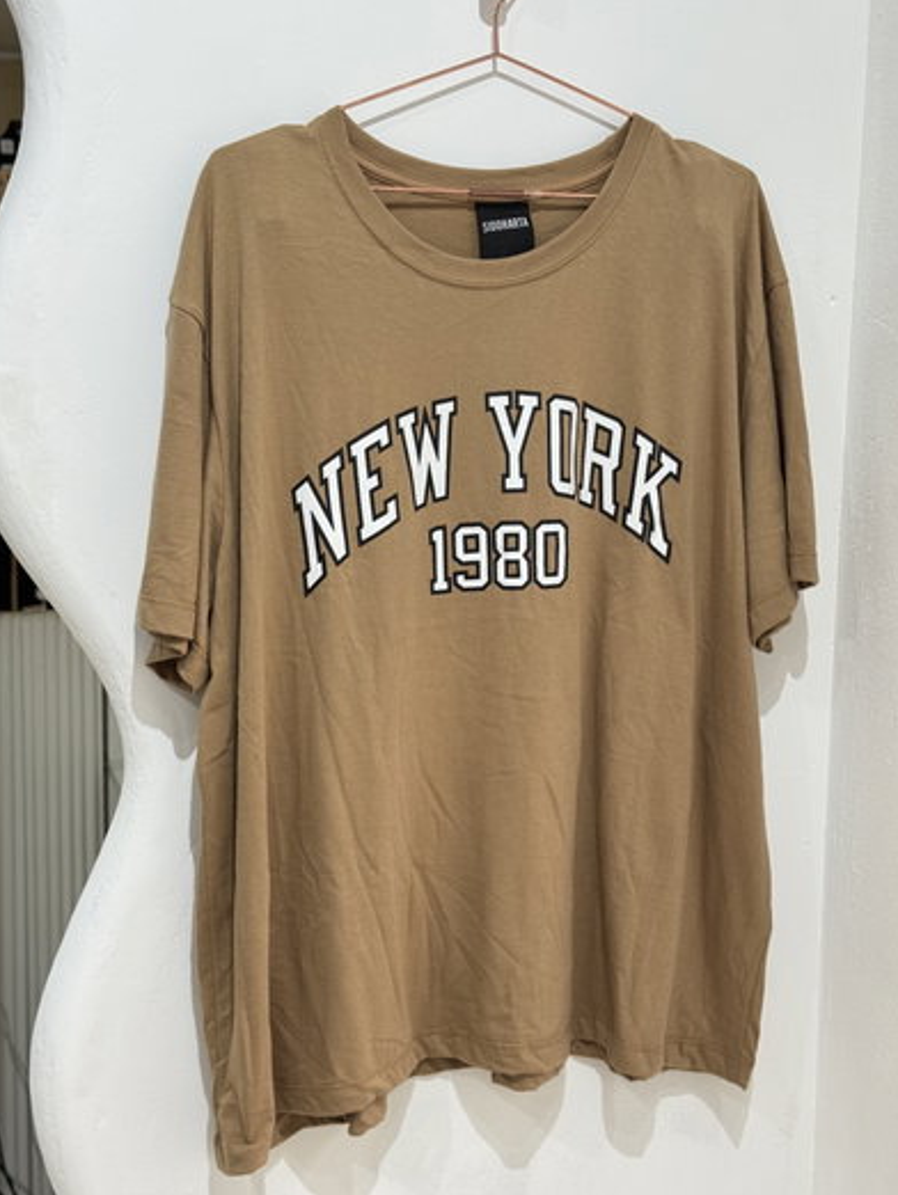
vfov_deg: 38.9
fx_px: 1693
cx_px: 449
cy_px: 587
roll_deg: +0.2
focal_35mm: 49
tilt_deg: -9.7
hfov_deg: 29.7
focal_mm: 6.76
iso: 80
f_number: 1.78
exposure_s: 1/50
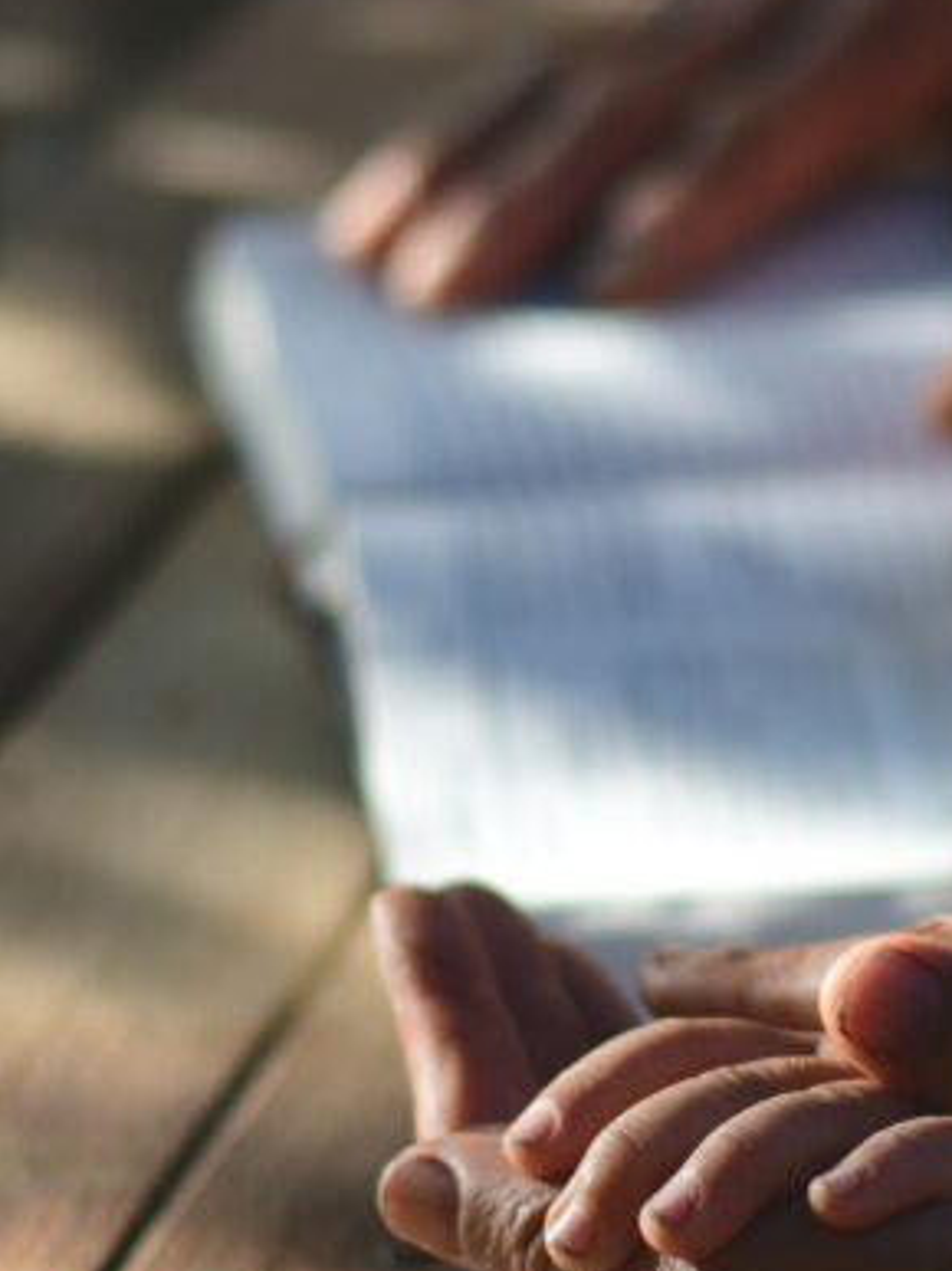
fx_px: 7008
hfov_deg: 7.7
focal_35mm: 191
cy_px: 655
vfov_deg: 10.4
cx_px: 1205
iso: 100
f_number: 1.8
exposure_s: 1/400
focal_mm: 50
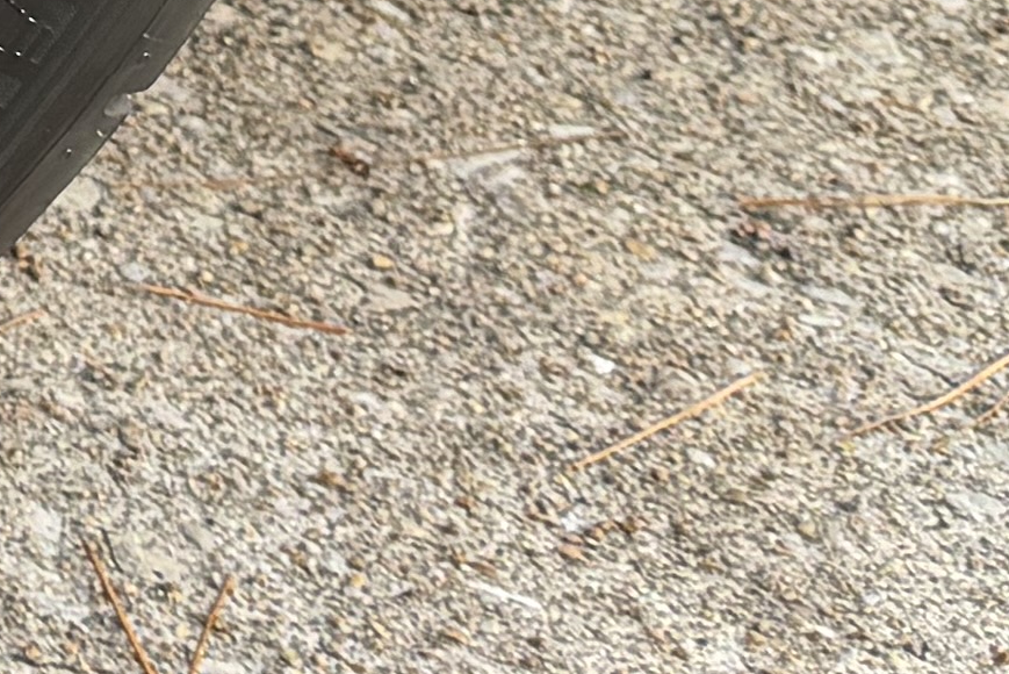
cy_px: -1061
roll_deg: -0.4
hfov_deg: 11.0
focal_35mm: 164
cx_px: -1216
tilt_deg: -17.1
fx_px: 4598
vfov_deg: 7.7
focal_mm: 6.76
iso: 125
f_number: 1.78
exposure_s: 1/121
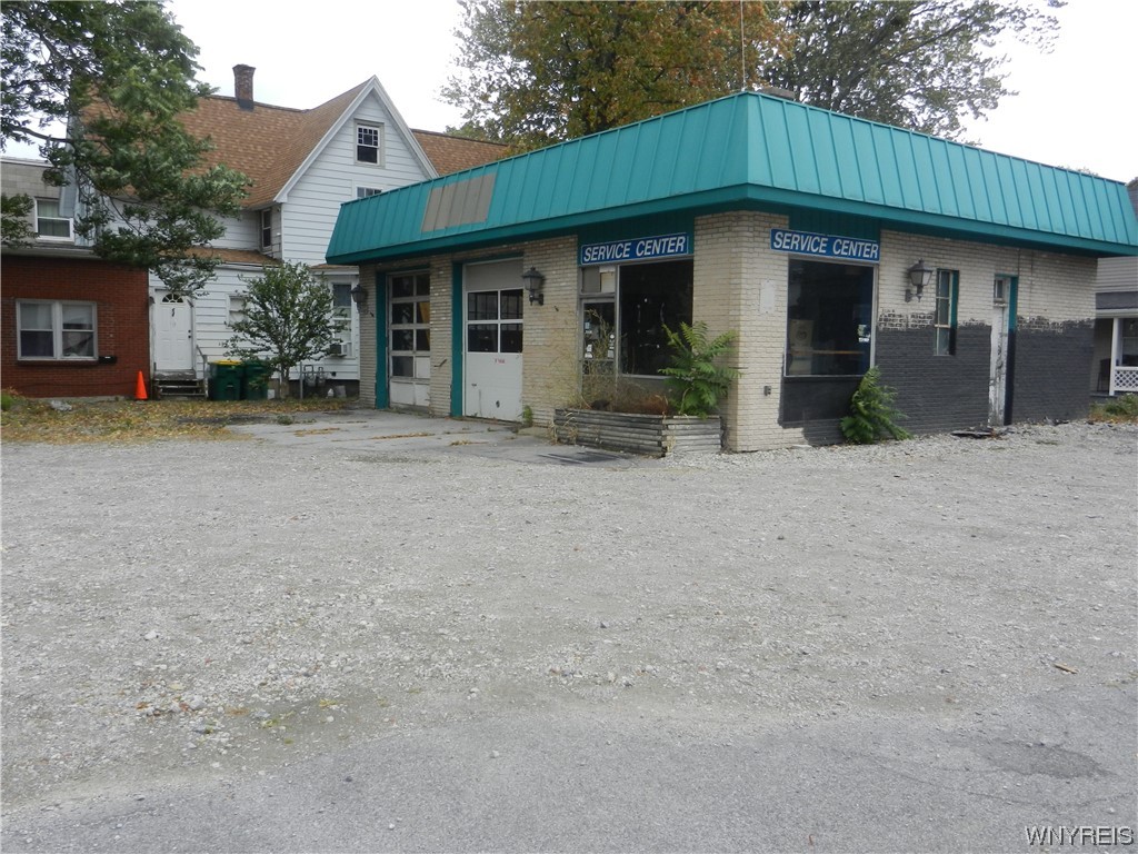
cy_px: 427
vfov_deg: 48.2
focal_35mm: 29
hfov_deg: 61.7
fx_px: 953
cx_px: 569
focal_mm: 5.1
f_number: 3.6
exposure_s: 1/400
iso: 160
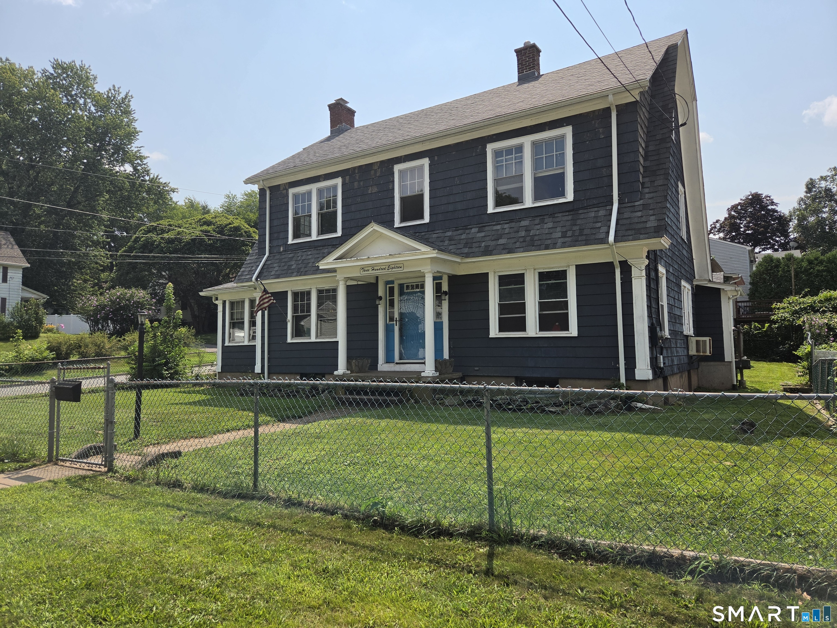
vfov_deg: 58.9
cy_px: 314
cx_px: 418
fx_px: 556
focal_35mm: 23
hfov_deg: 73.9
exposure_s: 1/7887
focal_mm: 5.4
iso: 64
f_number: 1.8
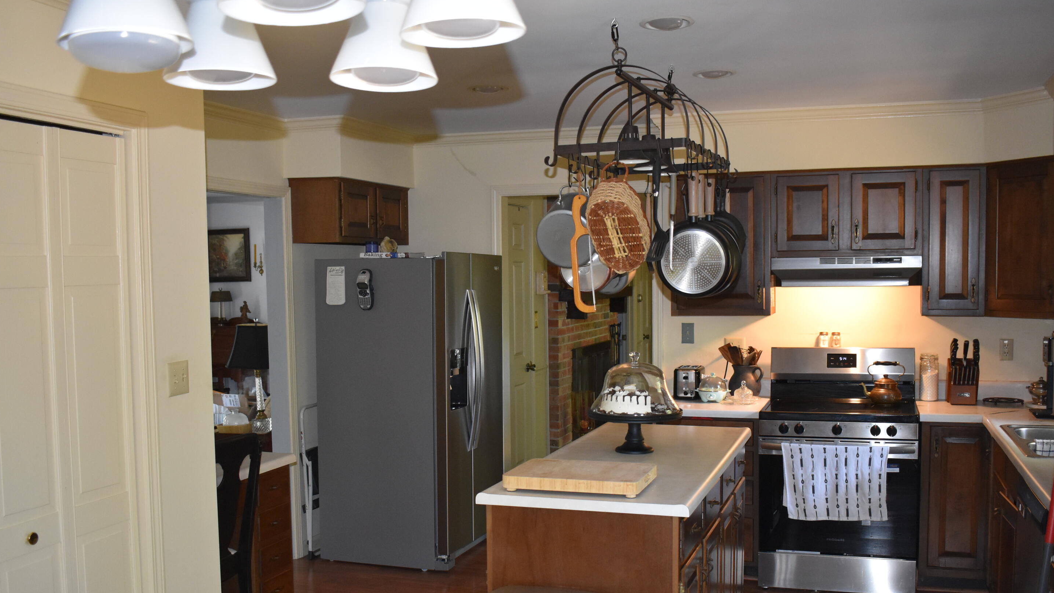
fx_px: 1006
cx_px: 544
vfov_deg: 32.7
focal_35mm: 36
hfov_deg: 55.3
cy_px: 356
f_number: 3.8
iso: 2000
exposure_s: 1/60
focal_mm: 22
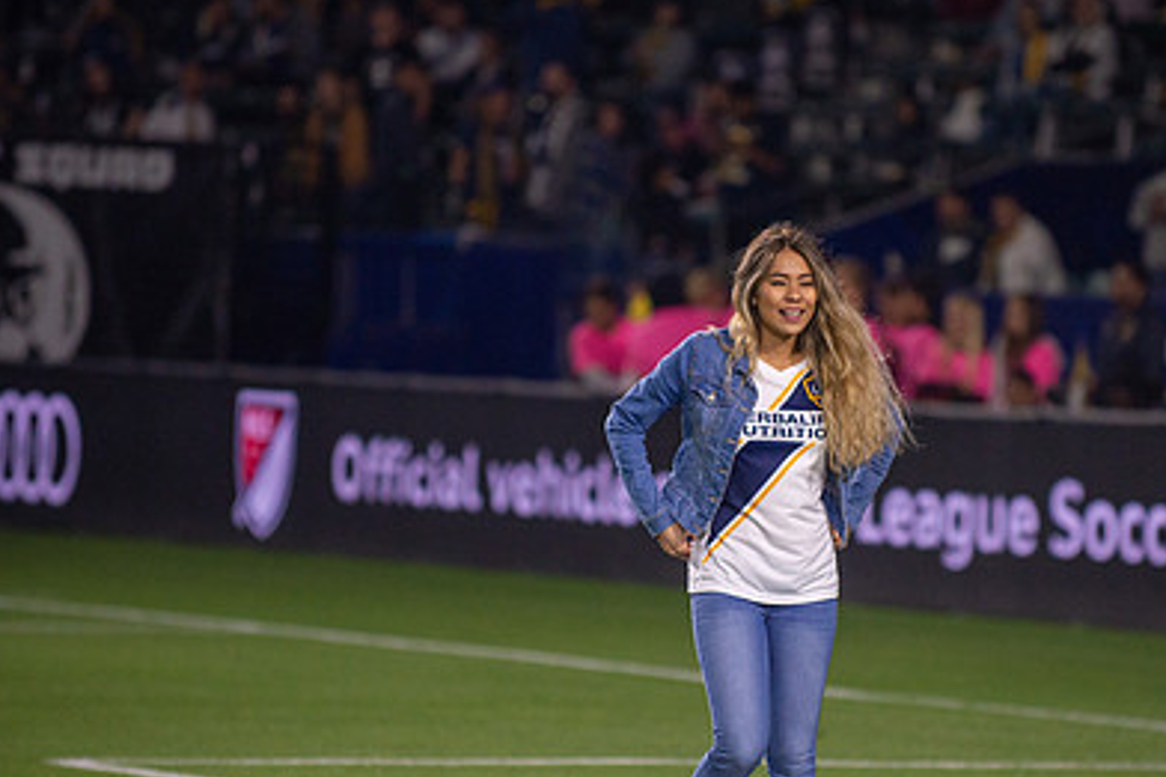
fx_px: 9583
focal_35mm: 296
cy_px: 487
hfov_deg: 7.0
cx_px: 732
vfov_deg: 4.6
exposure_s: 1/2500
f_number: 2.8
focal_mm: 200
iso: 1600
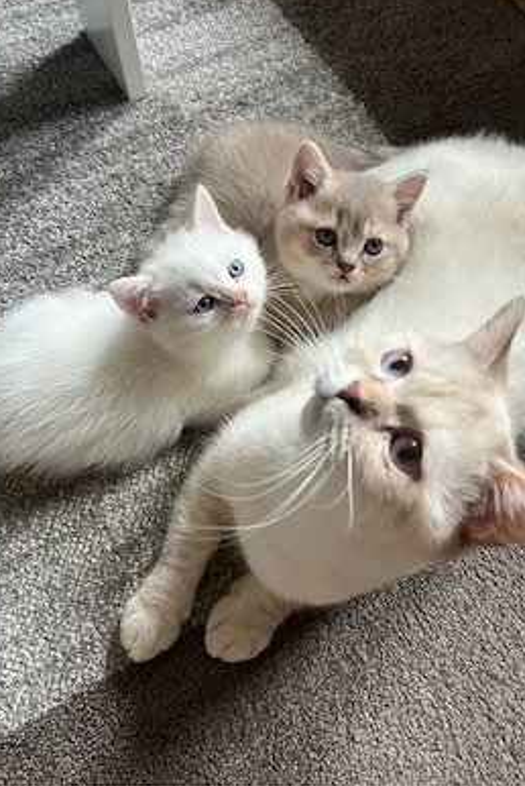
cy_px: 381
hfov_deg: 46.4
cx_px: 246
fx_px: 611
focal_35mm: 28
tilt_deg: -66.0
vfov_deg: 65.4
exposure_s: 1/74
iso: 125
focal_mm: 5.7
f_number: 1.5
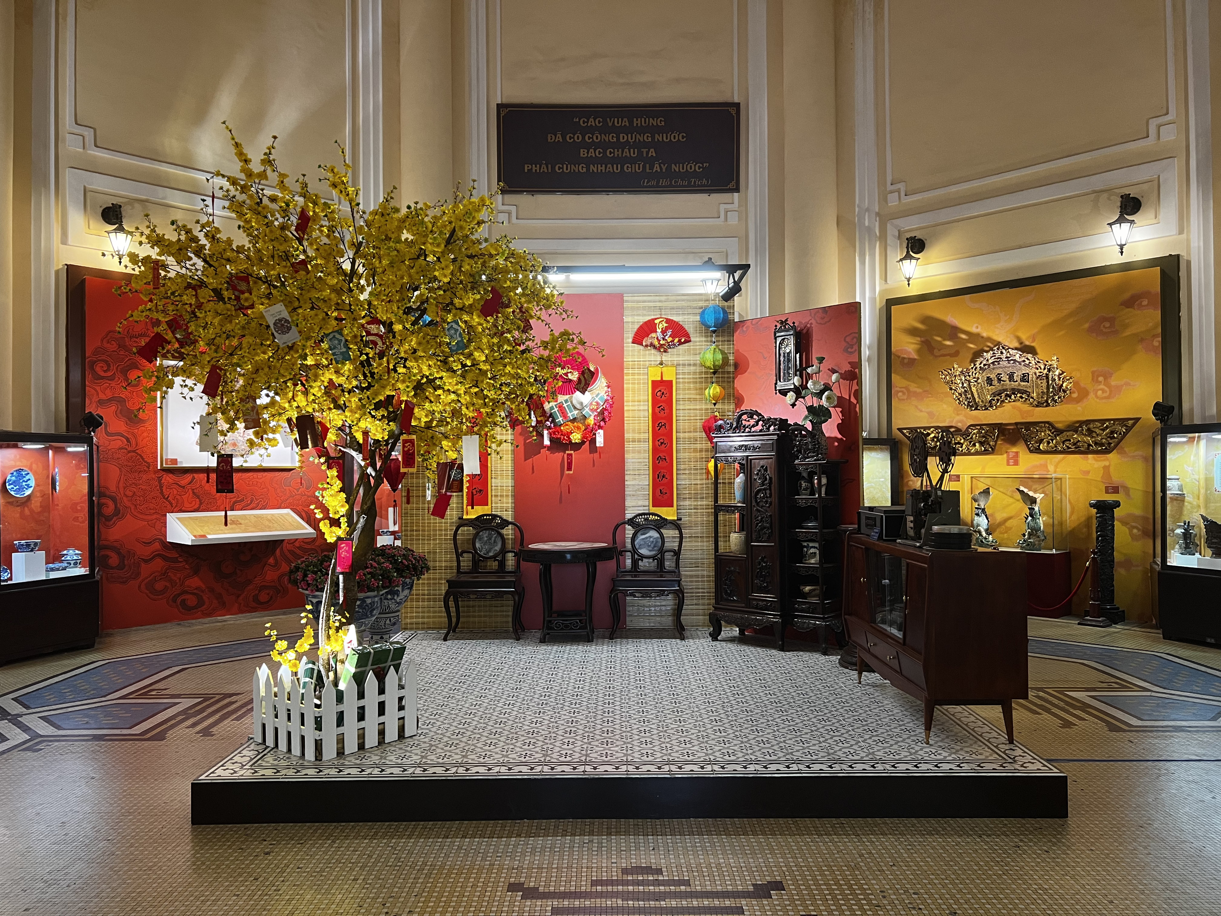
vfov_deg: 53.1
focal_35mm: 26
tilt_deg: +0.8
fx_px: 917
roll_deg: +0.9
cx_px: 610
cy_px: 458
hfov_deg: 67.3
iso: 125
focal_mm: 5.7
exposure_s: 1/50
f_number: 1.5
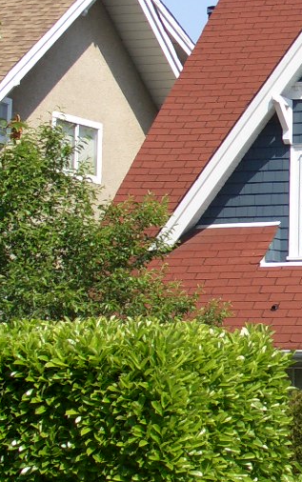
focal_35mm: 144
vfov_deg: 14.5
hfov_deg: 8.8
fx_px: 1893
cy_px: 211
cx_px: 494
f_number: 4.7
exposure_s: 1/640
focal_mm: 9.2
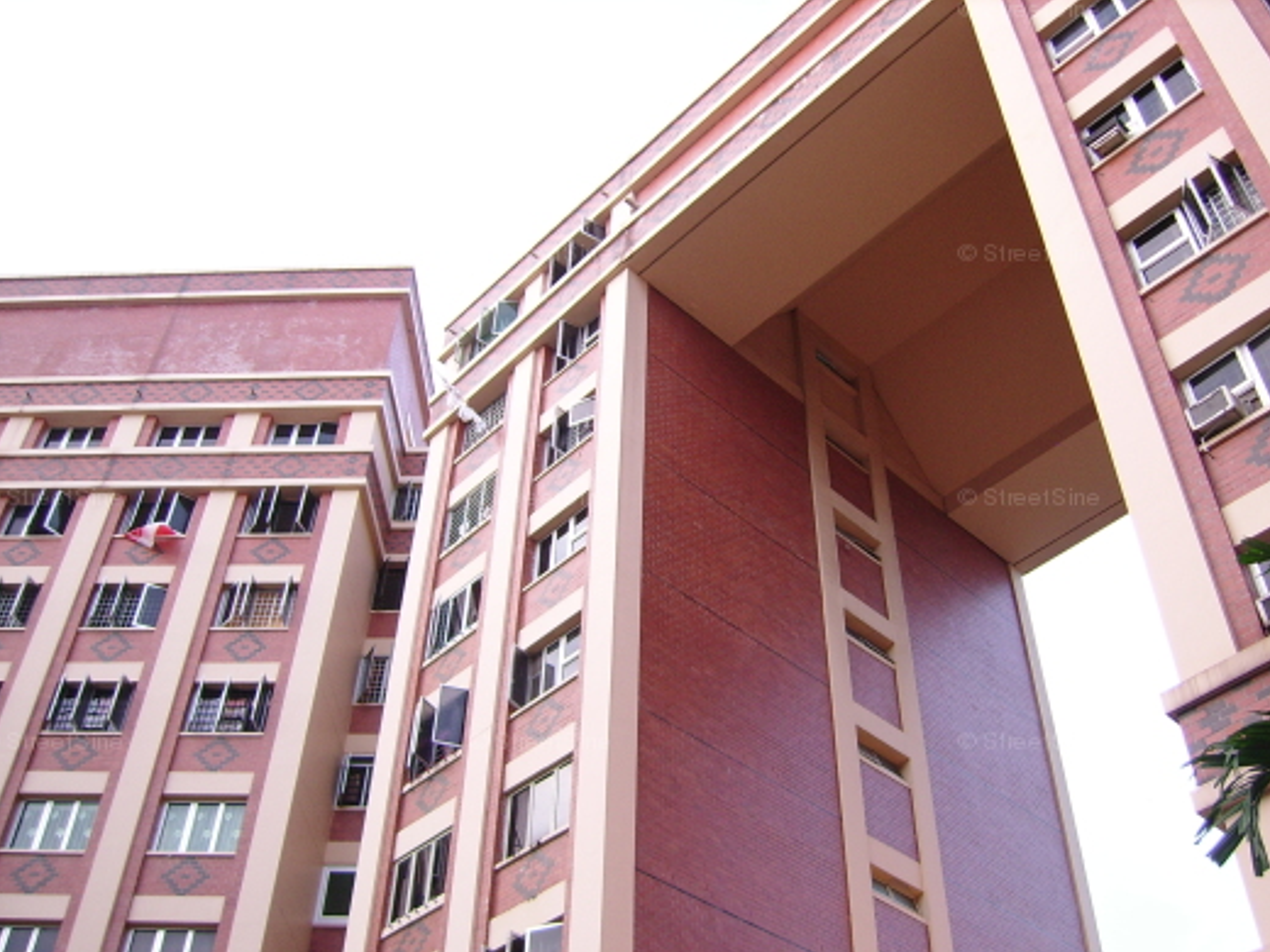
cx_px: 652
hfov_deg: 50.1
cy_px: 500
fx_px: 1357
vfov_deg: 38.7
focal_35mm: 37
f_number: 2.8
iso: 100
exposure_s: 1/38
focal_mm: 5.95
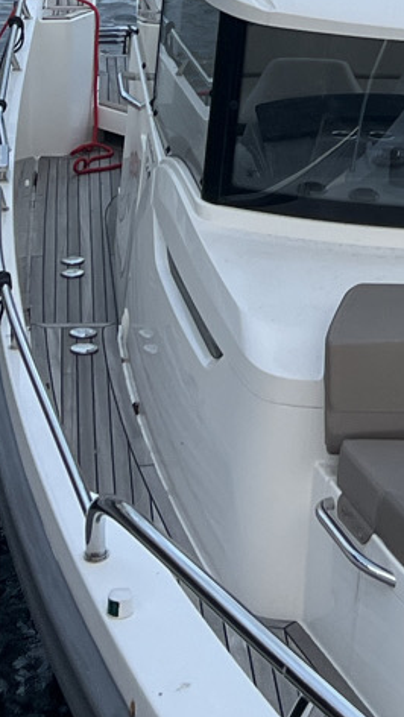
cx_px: 468
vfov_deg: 16.3
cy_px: -352
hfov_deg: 10.0
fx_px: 2282
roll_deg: -3.7
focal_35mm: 120
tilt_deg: -4.9
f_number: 1.5
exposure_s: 1/341
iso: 50
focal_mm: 5.7
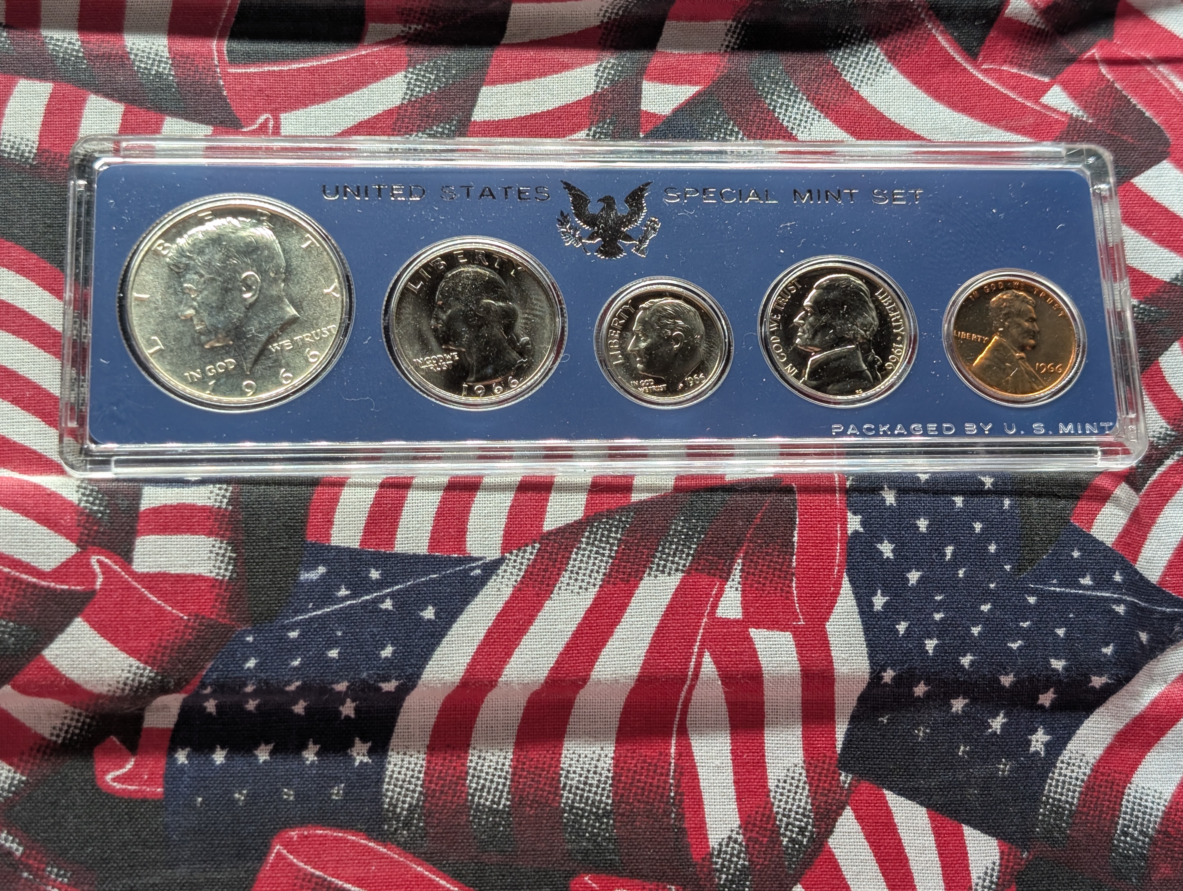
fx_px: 1677
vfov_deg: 29.7
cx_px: 592
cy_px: 446
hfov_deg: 38.9
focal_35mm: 49
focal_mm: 6.9
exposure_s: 1/70.1
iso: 82
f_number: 1.68
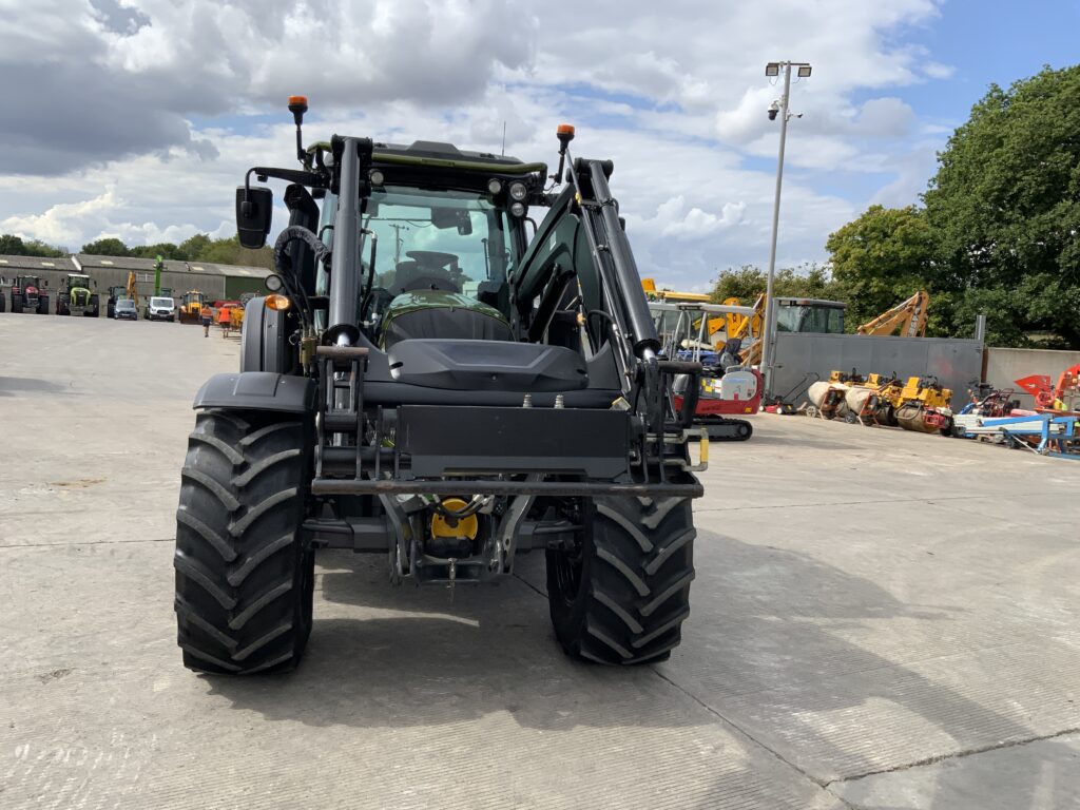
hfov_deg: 61.7
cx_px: 540
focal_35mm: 29
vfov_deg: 48.2
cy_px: 405
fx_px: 905
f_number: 1.8
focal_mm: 3
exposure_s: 1/1984
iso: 20
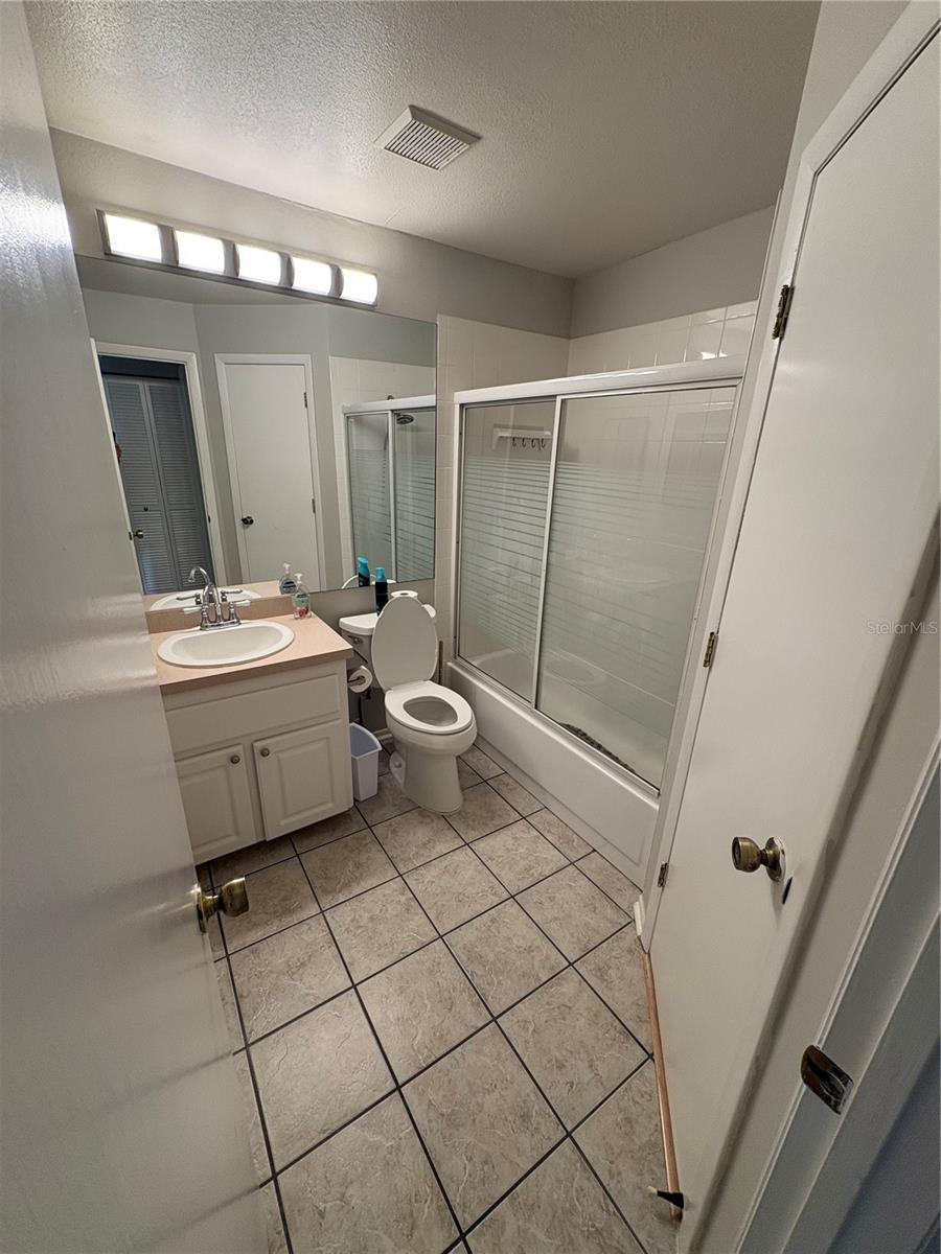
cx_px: 470
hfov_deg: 85.7
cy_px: 627
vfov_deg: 102.1
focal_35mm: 14
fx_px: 507
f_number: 2.2
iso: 125
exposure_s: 1/60
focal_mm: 2.22
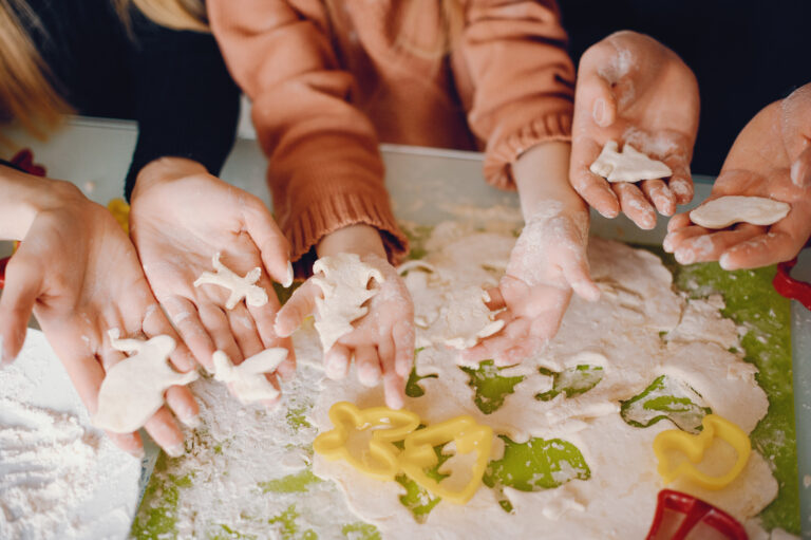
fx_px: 1126
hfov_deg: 39.6
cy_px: 270
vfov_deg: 27.0
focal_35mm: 50
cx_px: 406
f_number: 2
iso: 800
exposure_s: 1/125
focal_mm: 50
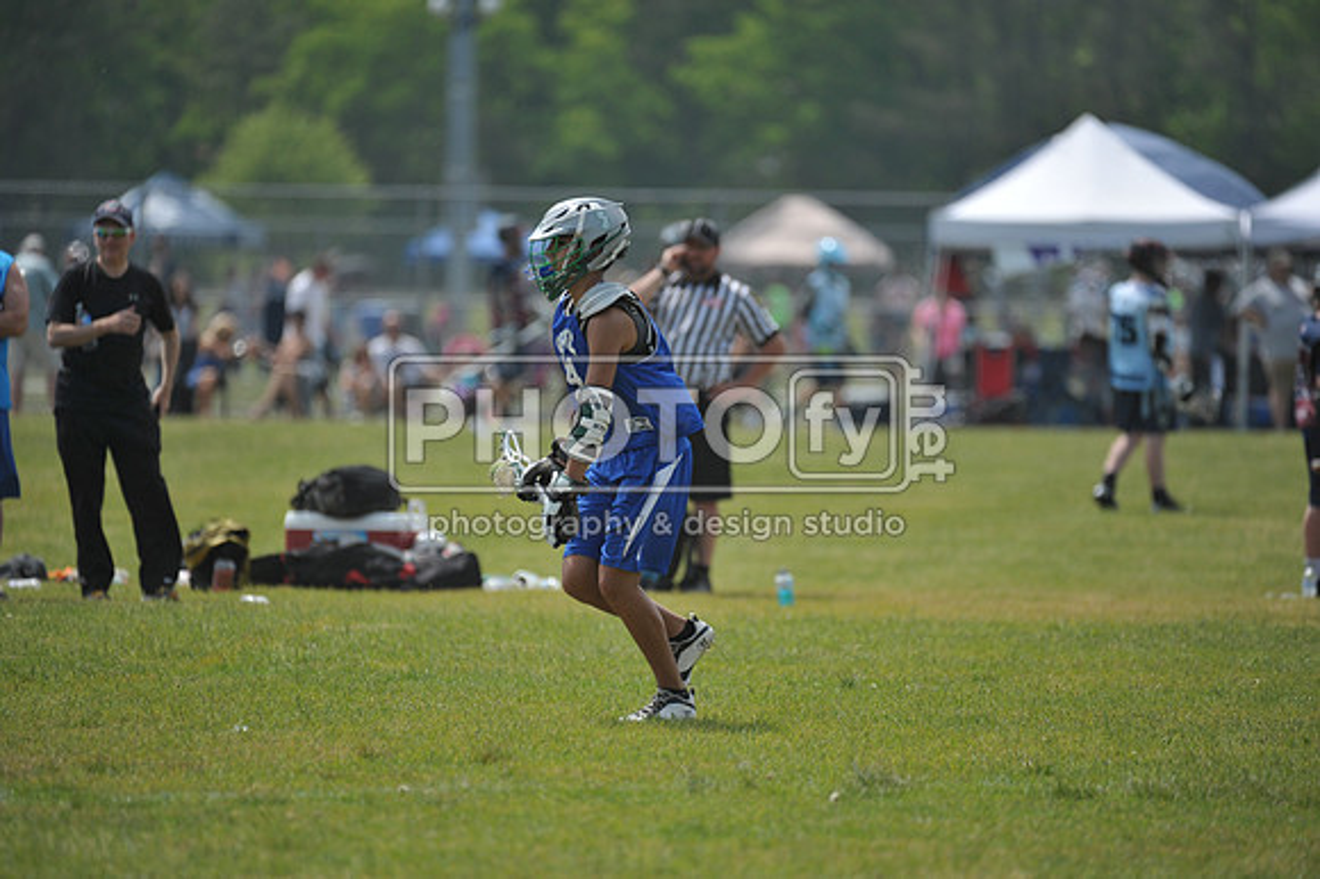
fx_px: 12459
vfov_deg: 4.0
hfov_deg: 6.1
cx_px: 660
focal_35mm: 340
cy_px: 440
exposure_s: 1/4000
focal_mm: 340
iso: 640
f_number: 4
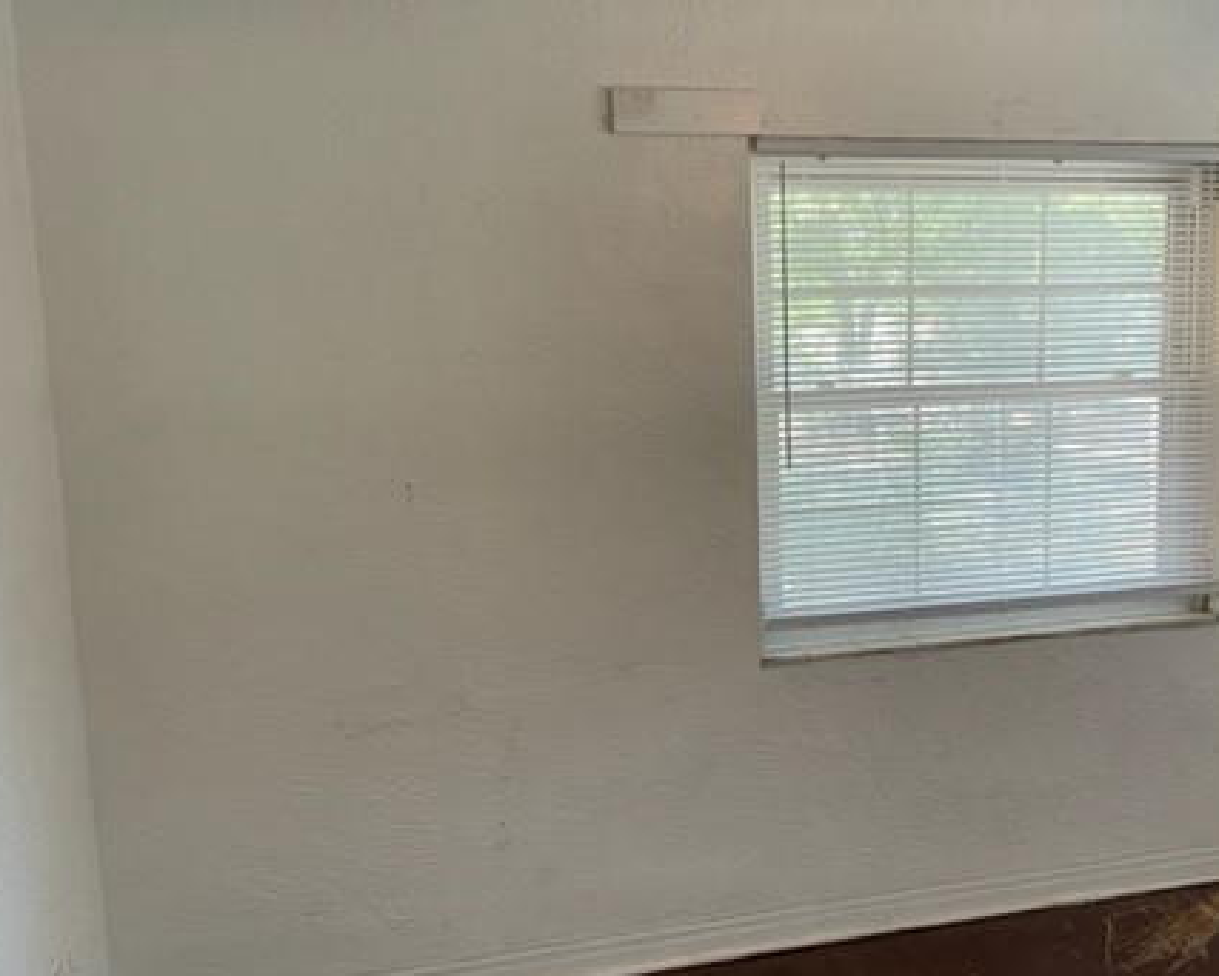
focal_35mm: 38
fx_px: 1372
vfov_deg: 39.1
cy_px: 548
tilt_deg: -8.9
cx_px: 802
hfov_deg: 47.2
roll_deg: +1.4
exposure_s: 1/60
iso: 100
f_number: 1.6
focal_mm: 4.2
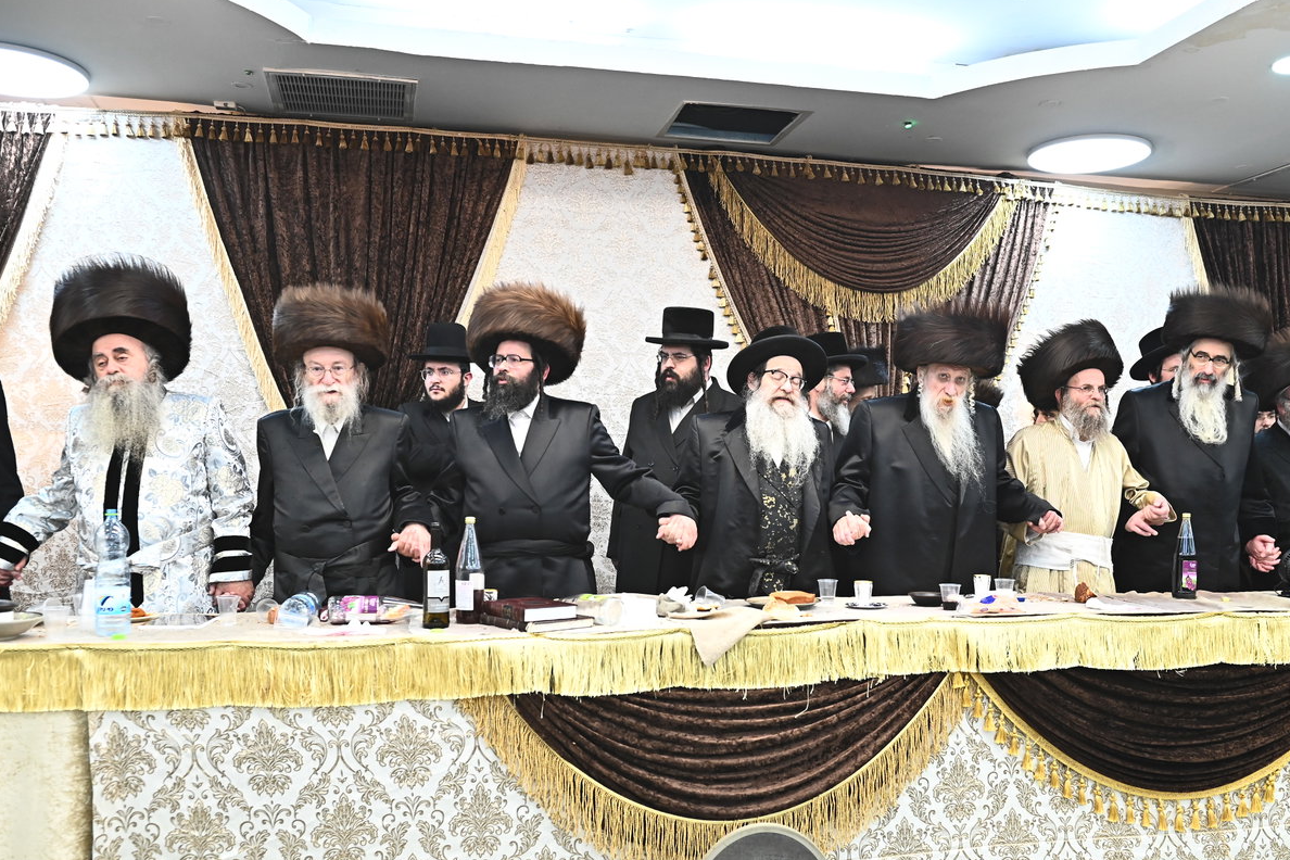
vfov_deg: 39.9
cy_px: 501
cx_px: 686
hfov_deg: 57.2
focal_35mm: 33
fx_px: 1182
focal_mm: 28
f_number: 4
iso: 2000
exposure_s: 1/200
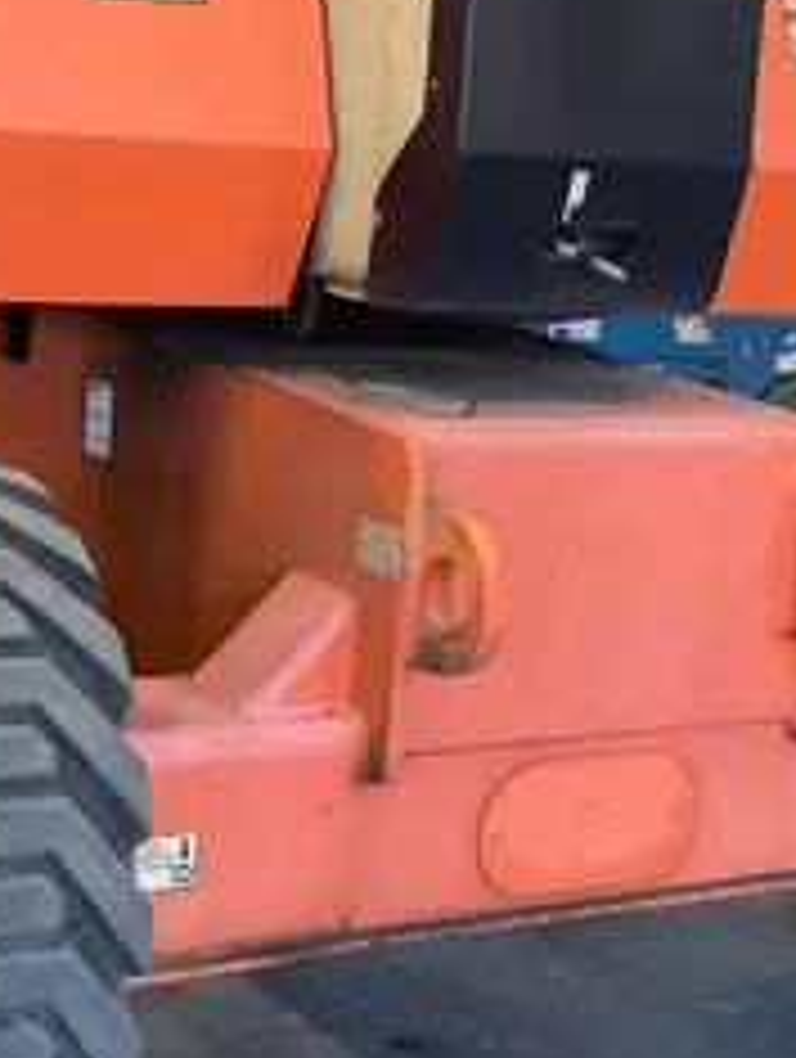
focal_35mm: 81
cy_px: 286
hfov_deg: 18.3
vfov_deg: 23.9
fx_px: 2477
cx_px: 382
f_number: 1.6
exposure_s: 1/121
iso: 100
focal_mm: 4.2
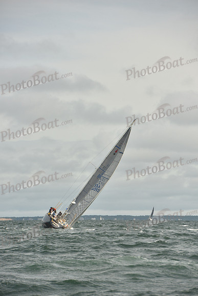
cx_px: 99
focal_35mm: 200
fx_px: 1649
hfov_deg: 6.9
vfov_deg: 10.3
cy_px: 148
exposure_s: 1/1250
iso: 320
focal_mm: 200
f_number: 9
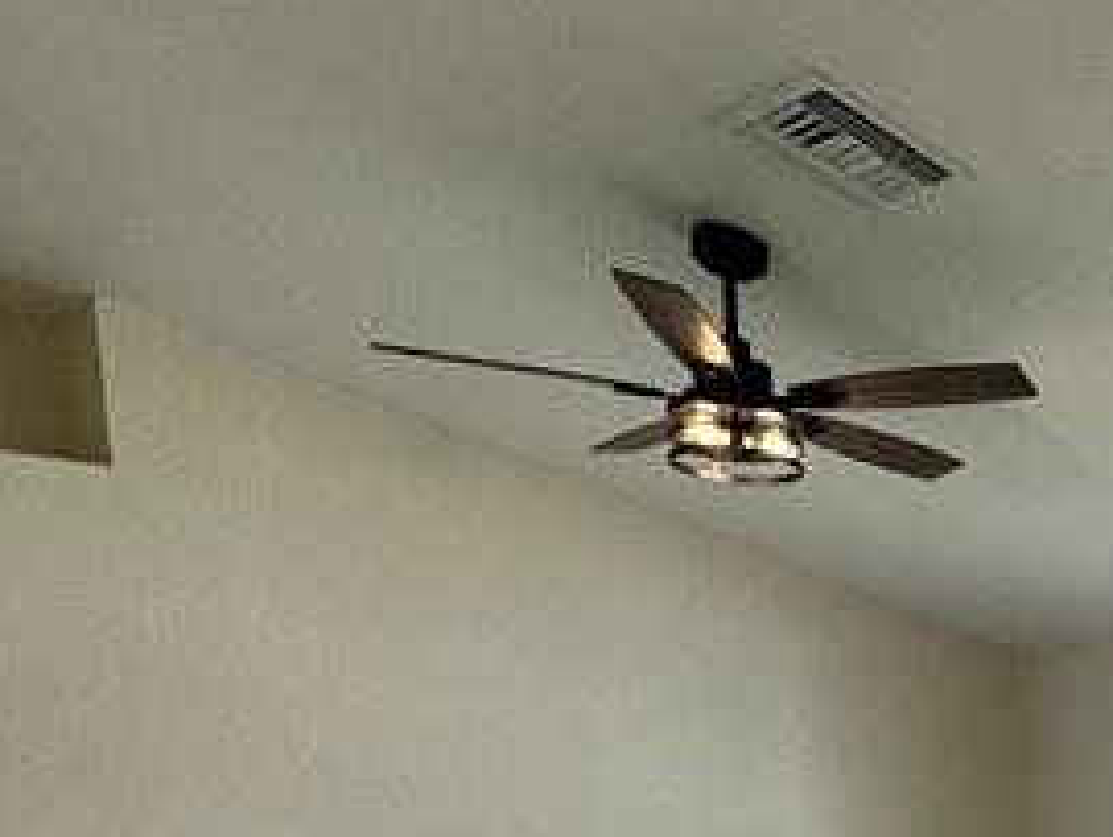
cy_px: 1138
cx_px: 1439
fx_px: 1706
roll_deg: +0.0
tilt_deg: -8.3
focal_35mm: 53
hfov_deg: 29.3
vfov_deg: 23.7
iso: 80
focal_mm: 2.22
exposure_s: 1/120
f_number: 2.2
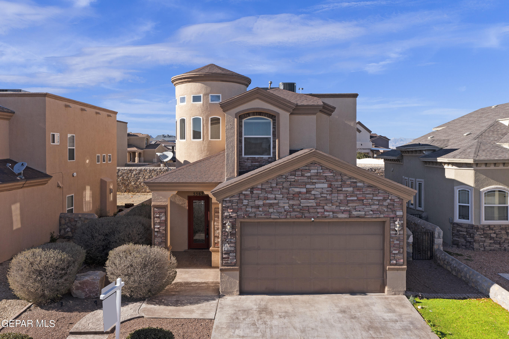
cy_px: 170
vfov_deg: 46.4
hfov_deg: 65.5
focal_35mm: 28
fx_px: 396
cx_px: 254
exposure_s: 1/320
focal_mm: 10.26
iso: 100
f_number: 5.6
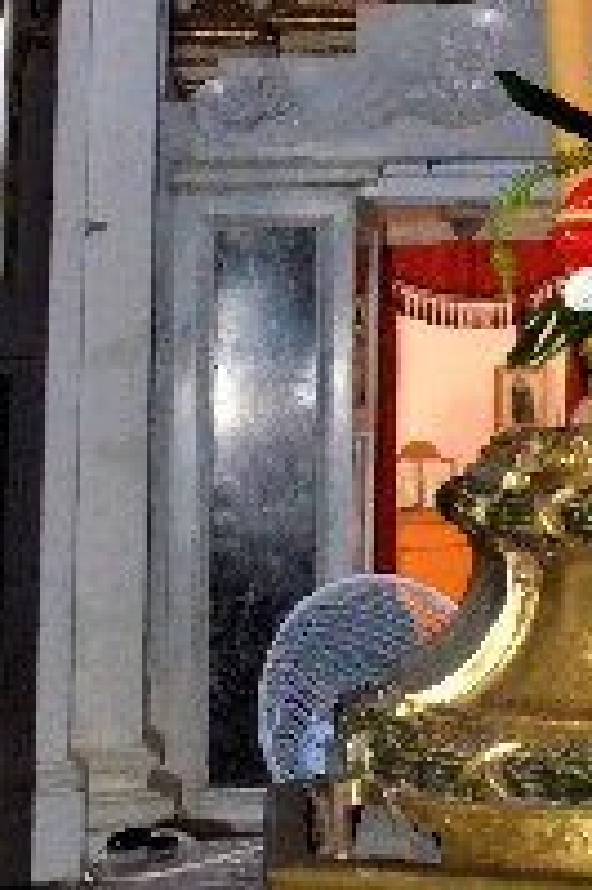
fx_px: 2668
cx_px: 1157
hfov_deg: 11.5
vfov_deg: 17.1
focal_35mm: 108
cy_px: -445
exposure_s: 1/60
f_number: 8
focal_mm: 18
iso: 5000
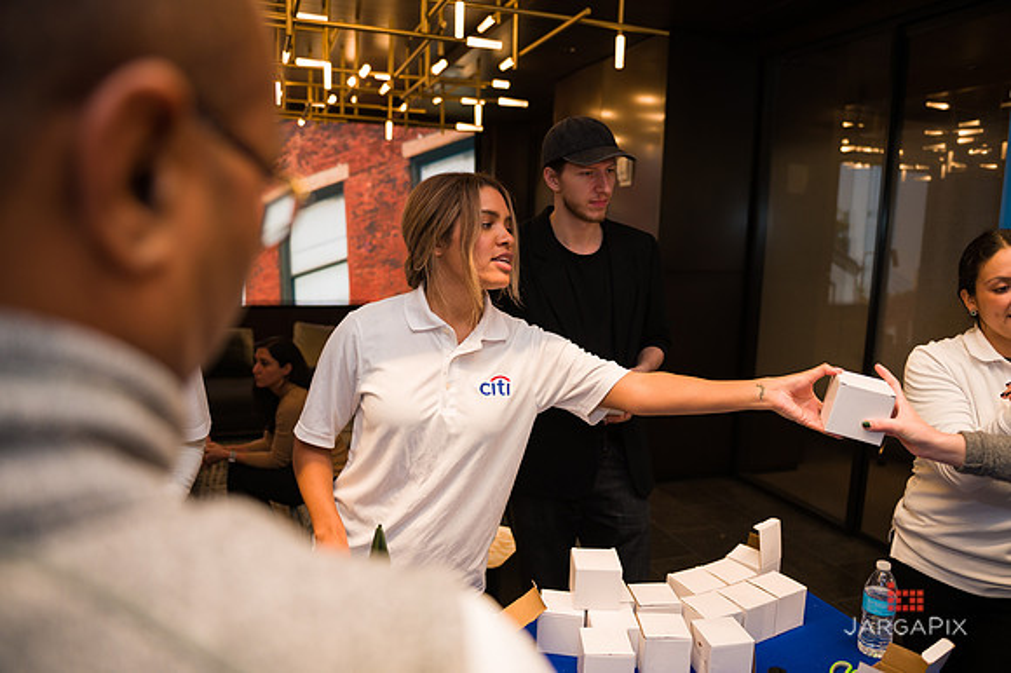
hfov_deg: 69.4
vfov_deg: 49.5
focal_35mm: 26
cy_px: 336
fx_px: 730
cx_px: 506
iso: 400
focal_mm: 26
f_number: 3.2
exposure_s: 1/200
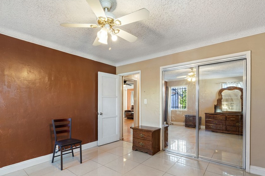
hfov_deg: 93.2
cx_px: 126
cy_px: 98
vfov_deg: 70.2
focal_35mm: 17
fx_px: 125
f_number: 8
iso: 100
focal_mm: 14
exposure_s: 4
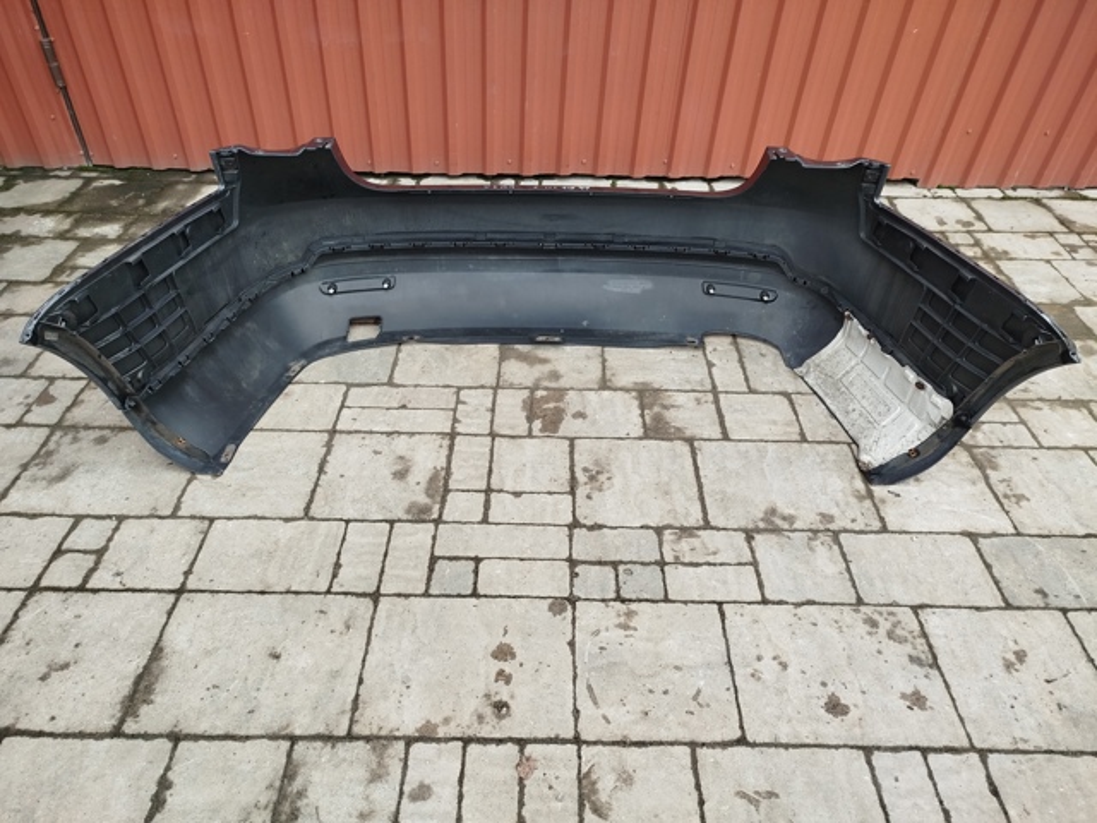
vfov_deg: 56.8
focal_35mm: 24
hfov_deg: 71.6
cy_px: 412
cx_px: 548
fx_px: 761
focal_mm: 5.31
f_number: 1.7
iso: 200
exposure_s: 1/50
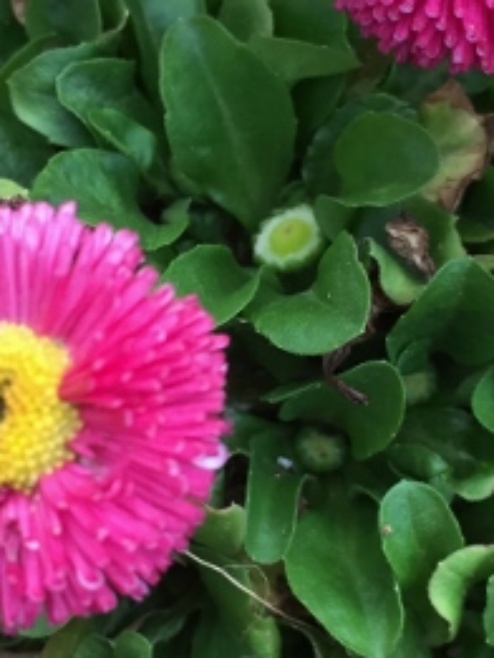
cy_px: 376
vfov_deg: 27.4
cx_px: 275
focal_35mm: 71
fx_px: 1350
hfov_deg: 20.7
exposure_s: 1/30
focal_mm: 4.15
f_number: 2.2
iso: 64
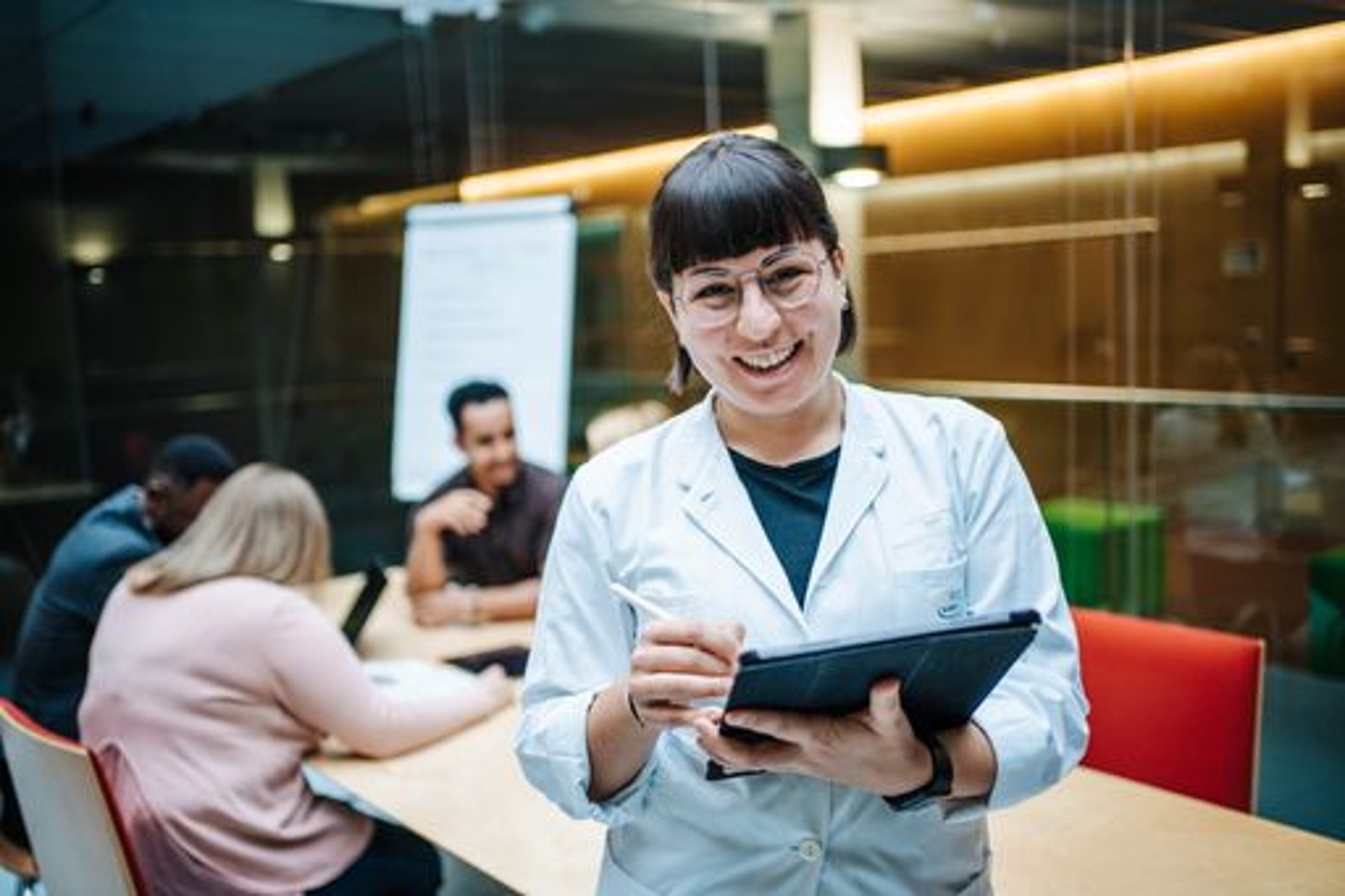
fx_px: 1307
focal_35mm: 35
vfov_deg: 37.8
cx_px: 672
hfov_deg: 54.4
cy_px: 448
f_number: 1.8
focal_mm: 35
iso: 125
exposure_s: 1/250
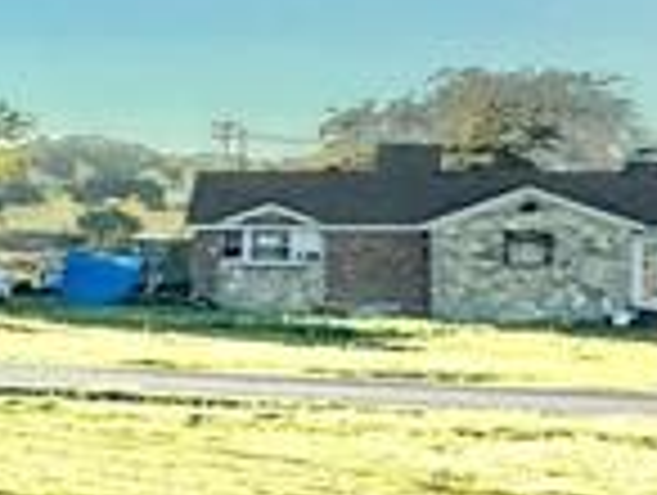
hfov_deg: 10.7
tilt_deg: -0.4
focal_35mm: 98
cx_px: -1444
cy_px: 216
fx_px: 1863
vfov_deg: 15.1
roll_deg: -0.6
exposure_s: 1/1600
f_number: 2.2
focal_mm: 2.22
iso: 50
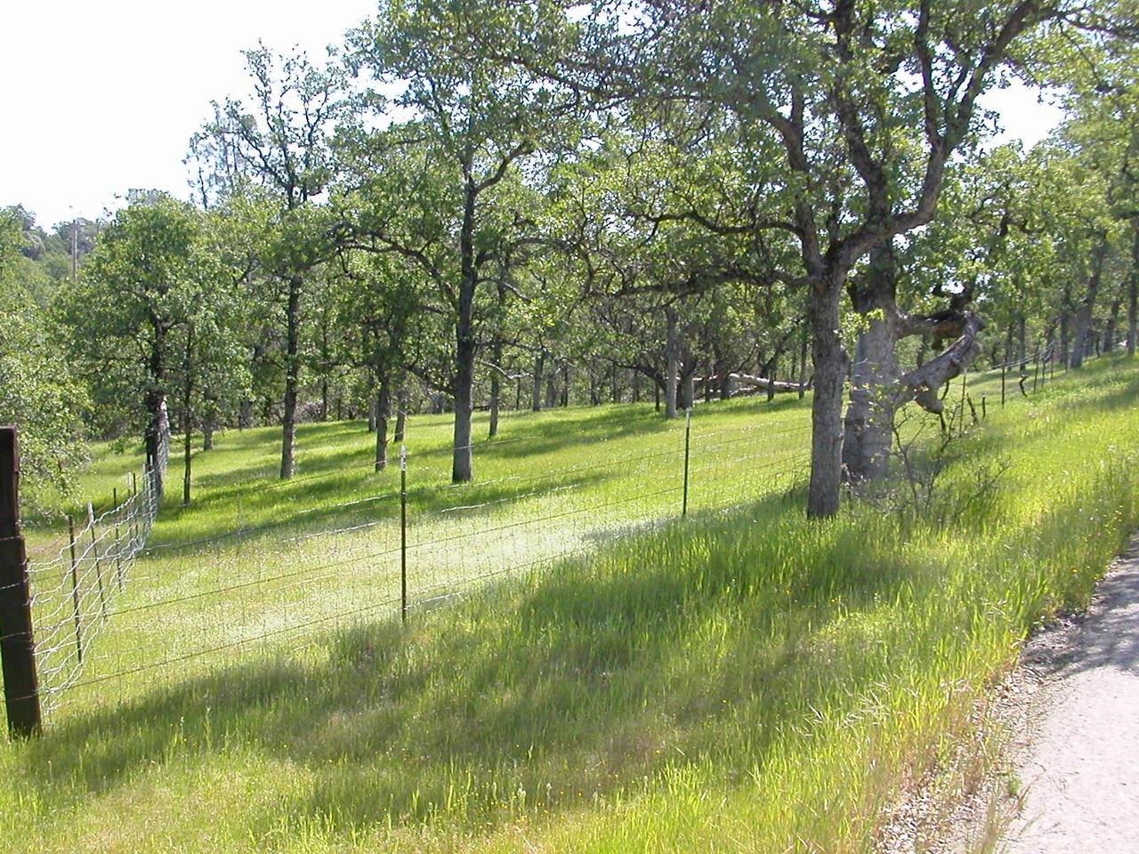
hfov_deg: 50.1
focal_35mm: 37
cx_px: 570
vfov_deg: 38.7
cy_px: 427
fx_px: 1217
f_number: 4.5
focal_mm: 5.6
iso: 100
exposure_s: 1/191
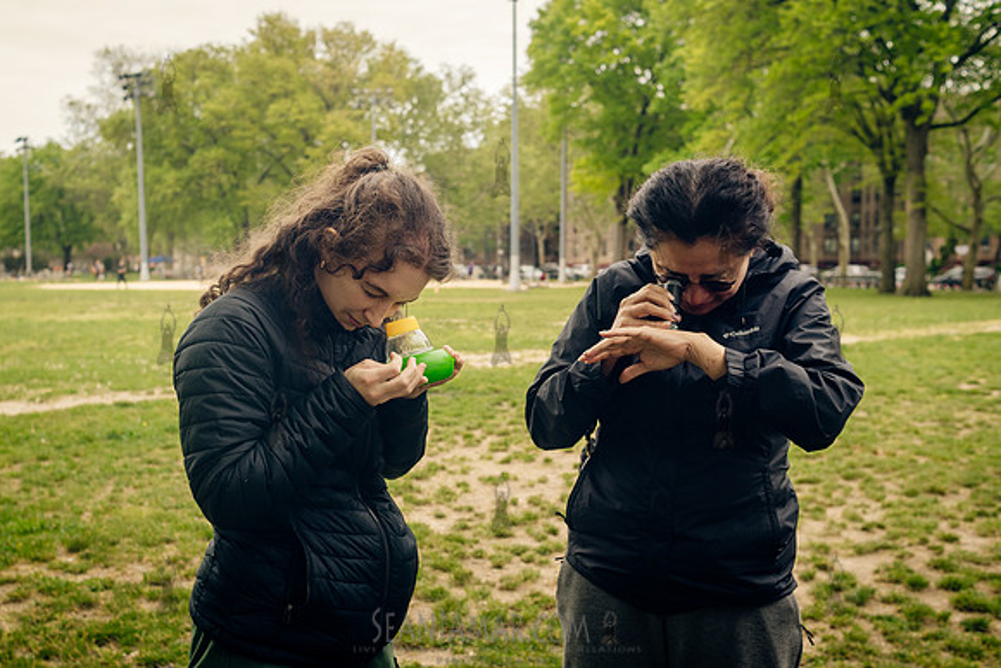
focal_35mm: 43
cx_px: 438
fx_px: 1192
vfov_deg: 31.3
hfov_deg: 45.5
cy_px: 384
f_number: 4.5
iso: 250
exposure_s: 1/320
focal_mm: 35
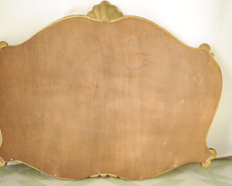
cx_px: 107
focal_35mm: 49
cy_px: 92
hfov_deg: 38.0
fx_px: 337
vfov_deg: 30.8
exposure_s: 1/30
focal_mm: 28
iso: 400
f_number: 5.6
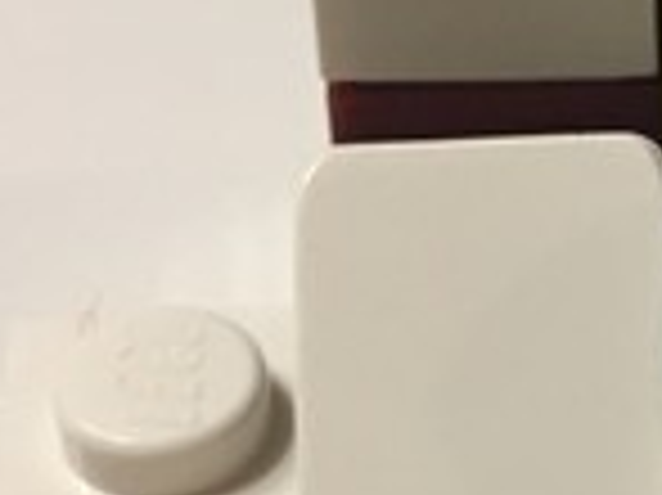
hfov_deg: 10.4
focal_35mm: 178
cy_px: 245
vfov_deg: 8.3
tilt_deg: -45.1
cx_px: 1229
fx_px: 3401
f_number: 2.2
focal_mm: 4.15
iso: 160
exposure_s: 1/33
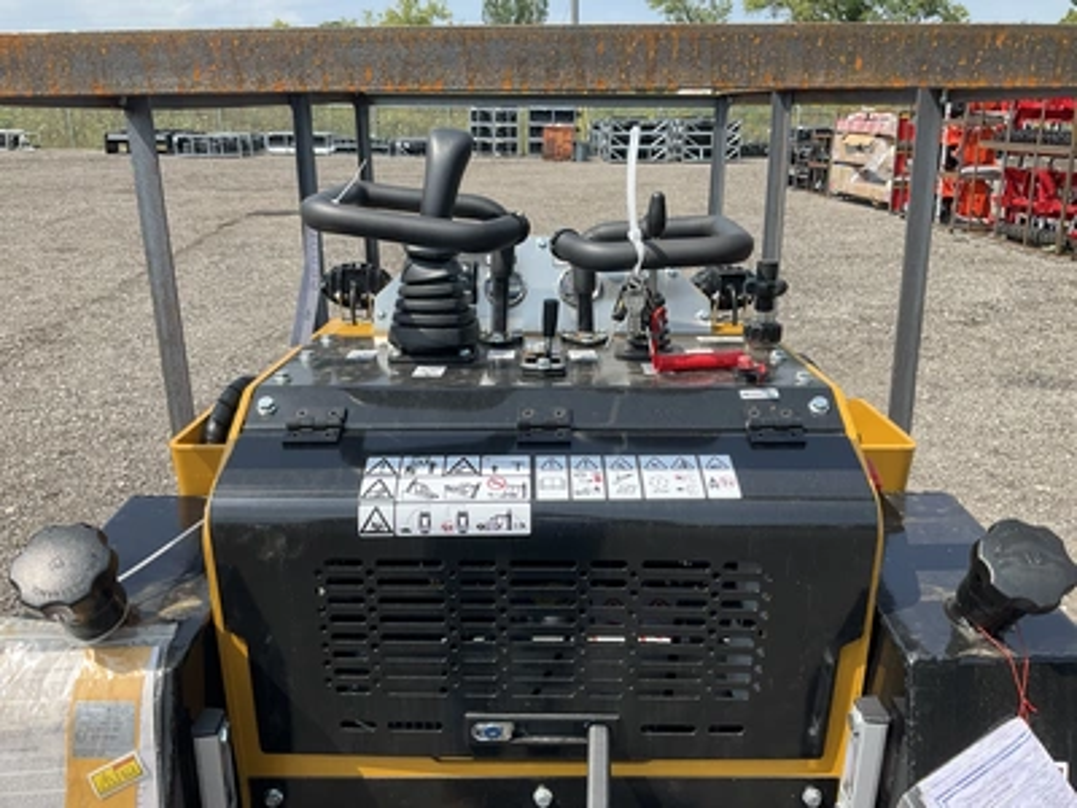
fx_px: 902
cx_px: 538
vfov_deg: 48.2
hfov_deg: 61.7
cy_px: 404
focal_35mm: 29
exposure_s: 1/1076
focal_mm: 3
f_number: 1.8
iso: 25
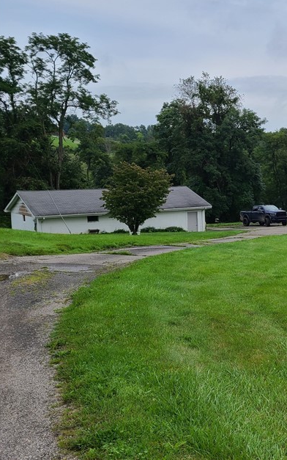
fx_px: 563
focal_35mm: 45
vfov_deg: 44.3
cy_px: 220
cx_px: 371
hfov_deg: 24.9
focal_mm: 5.4
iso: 40
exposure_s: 1/1930
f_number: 1.8
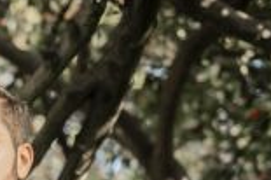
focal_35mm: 203
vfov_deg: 6.7
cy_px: 218
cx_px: -47
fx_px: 1527
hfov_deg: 10.0
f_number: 2.8
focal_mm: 70
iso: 250
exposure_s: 1/160
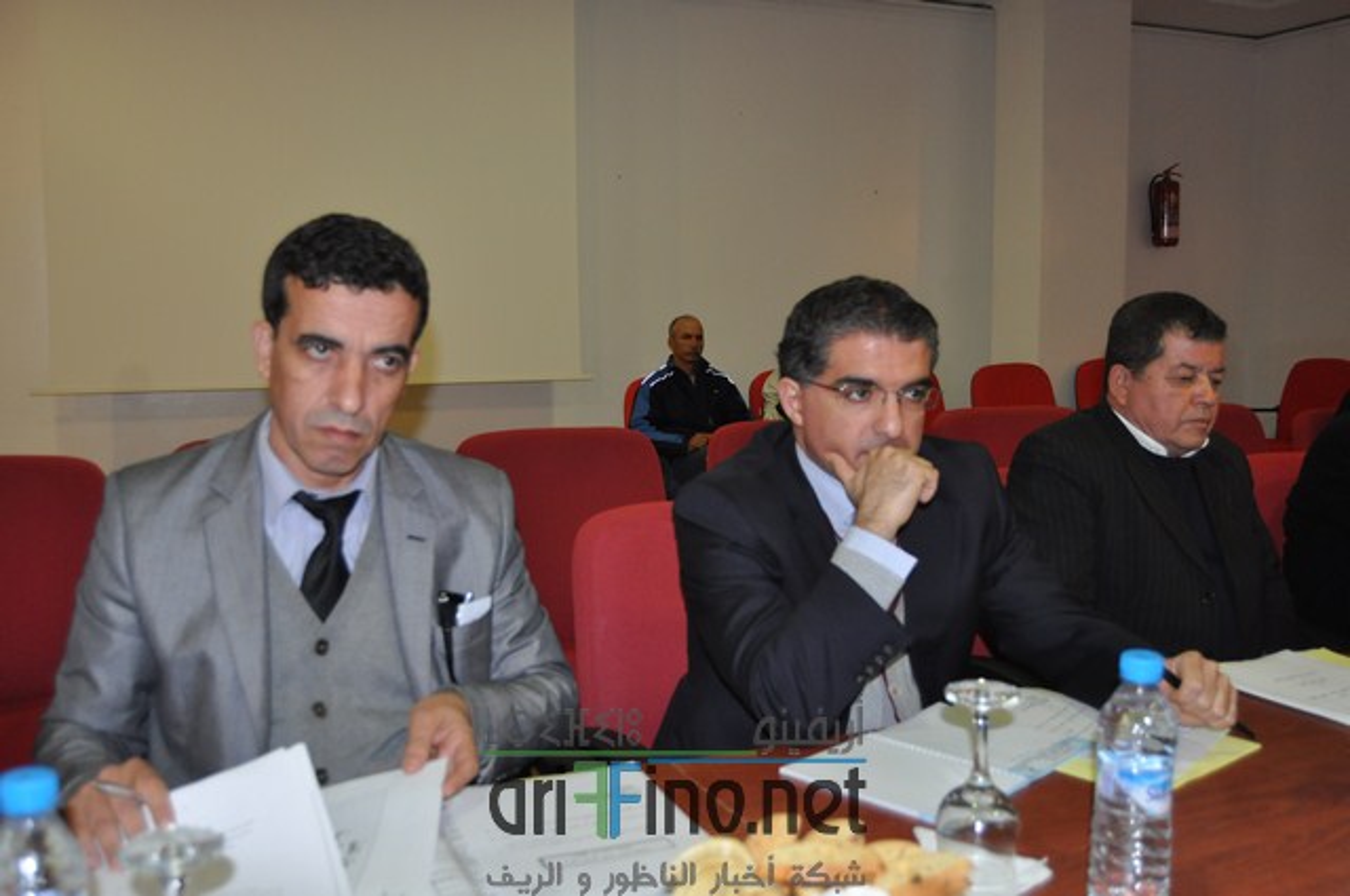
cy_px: 448
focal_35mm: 34
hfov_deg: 55.2
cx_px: 675
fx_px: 1292
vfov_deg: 38.3
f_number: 3.8
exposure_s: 1/60
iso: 800
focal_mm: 23
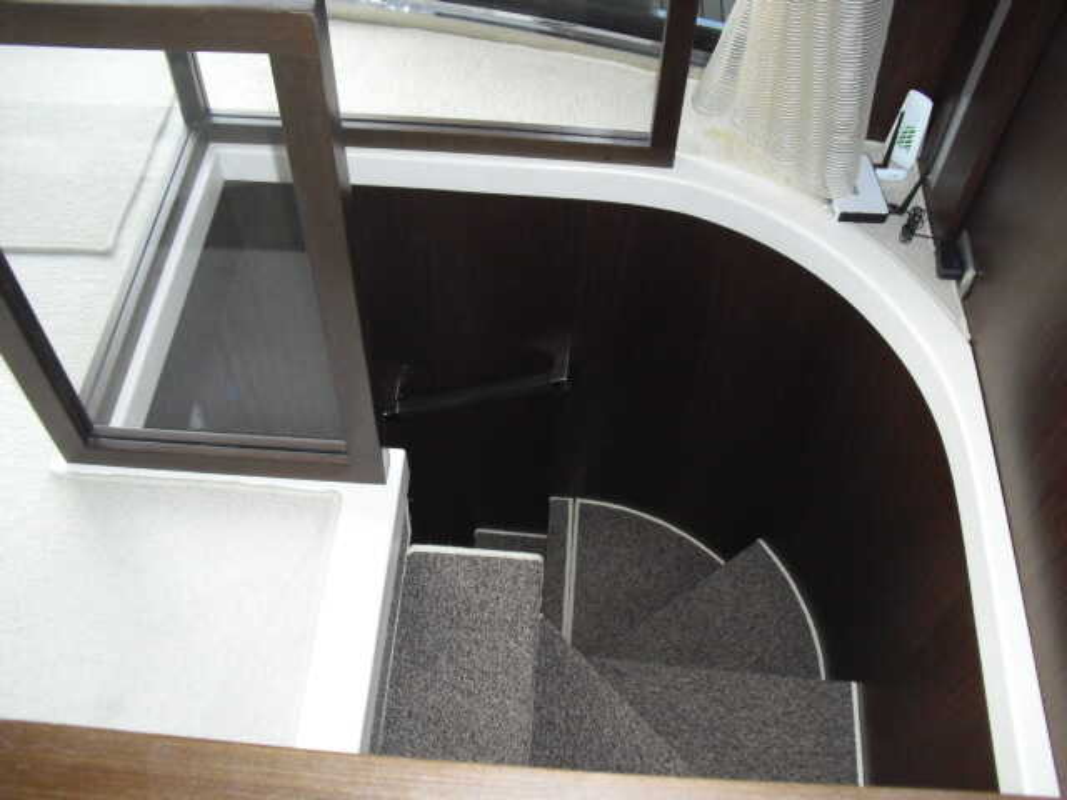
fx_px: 1110
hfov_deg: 51.4
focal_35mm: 36
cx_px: 534
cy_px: 400
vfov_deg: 39.7
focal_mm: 6.3
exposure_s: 1/60
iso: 400
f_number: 3.1
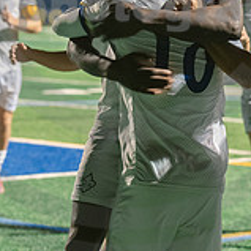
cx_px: 128
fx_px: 1780
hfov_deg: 8.1
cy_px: -13
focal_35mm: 217
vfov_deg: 8.0
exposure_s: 1/250
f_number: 3
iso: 2500
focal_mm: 70
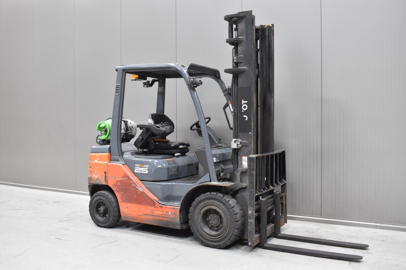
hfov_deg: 55.1
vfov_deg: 38.4
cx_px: 203
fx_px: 389
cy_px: 135
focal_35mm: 34
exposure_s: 1/25
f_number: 5
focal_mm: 23
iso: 1600
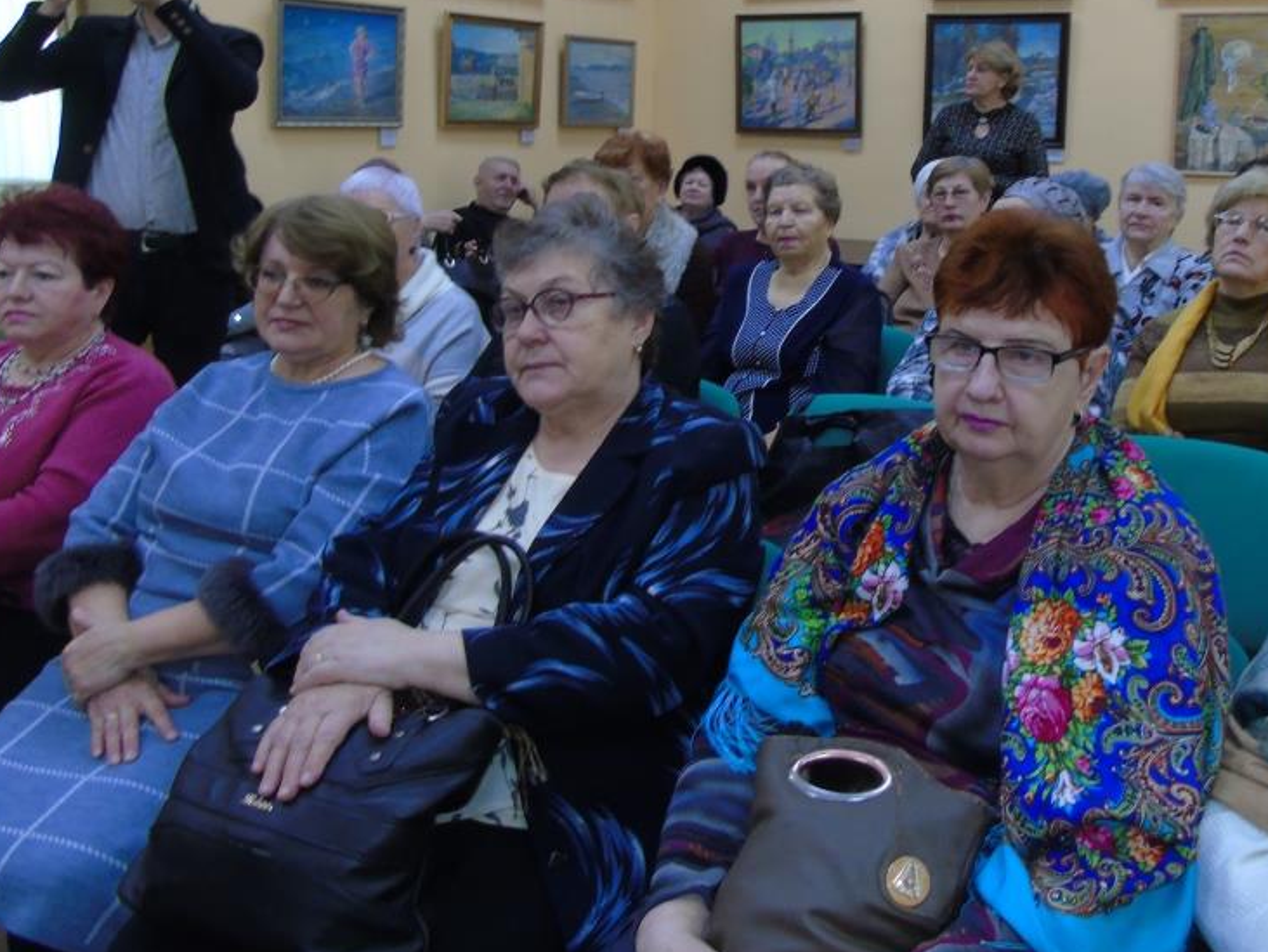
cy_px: 321
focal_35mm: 35
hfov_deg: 51.7
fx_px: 1283
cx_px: 840
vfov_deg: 40.3
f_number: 3.6
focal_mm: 4.4
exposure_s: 1/30
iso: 200
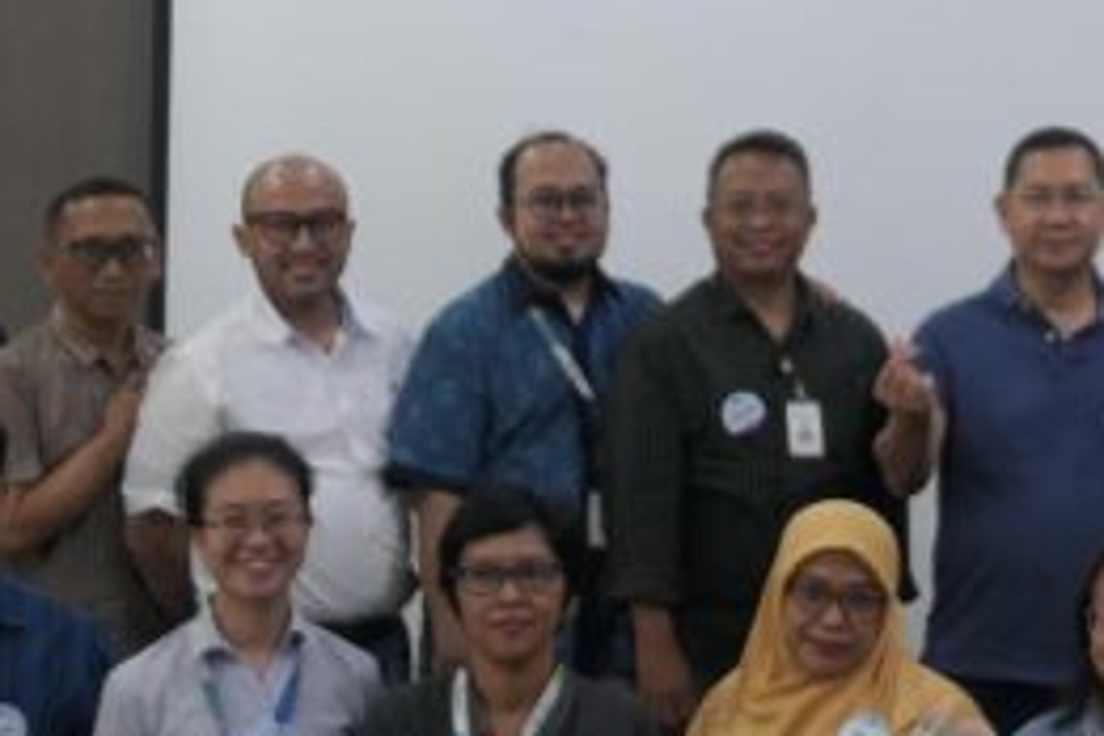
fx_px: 2882
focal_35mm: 94
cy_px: 146
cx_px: 838
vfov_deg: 14.5
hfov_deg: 21.5
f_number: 1.4
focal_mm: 8.8
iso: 125
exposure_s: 1/60
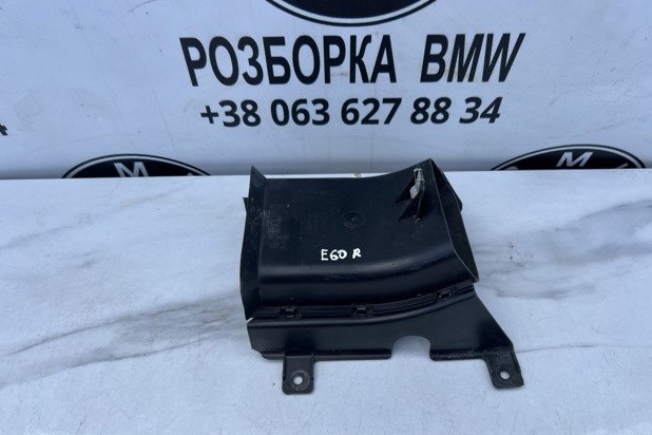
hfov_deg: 65.5
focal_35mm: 28
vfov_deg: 46.3
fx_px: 507
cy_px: 242
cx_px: 332
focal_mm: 5.7
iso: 50
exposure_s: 1/1575
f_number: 1.5
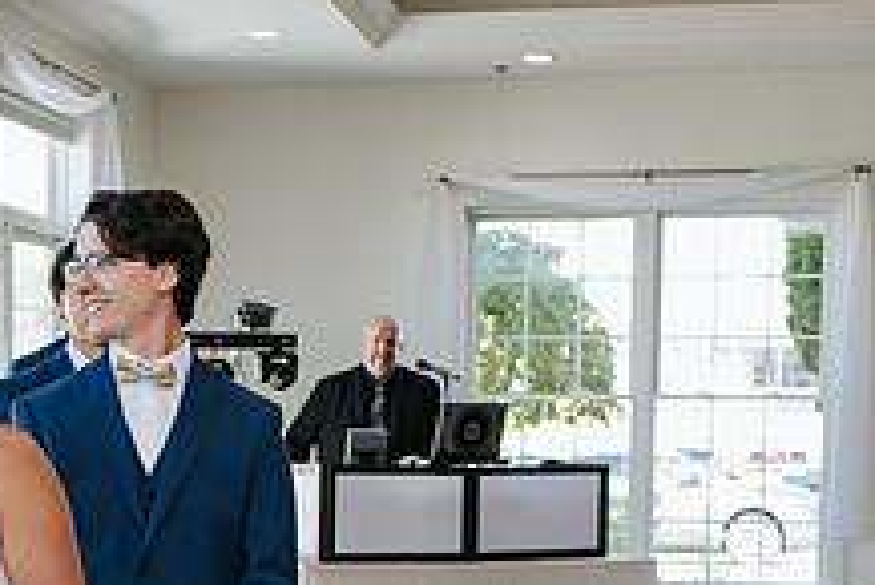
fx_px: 2505
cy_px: 774
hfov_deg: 19.1
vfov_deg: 12.8
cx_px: -59
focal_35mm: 103
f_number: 3.5
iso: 720
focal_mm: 35
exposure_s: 1/200
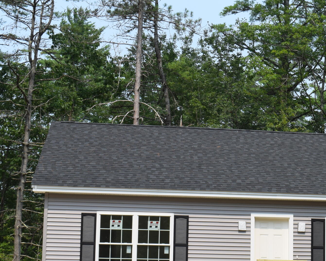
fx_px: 821
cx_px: 283
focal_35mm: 85
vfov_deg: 17.9
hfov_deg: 22.0
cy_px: 218
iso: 200
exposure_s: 1/400
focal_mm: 27
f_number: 10
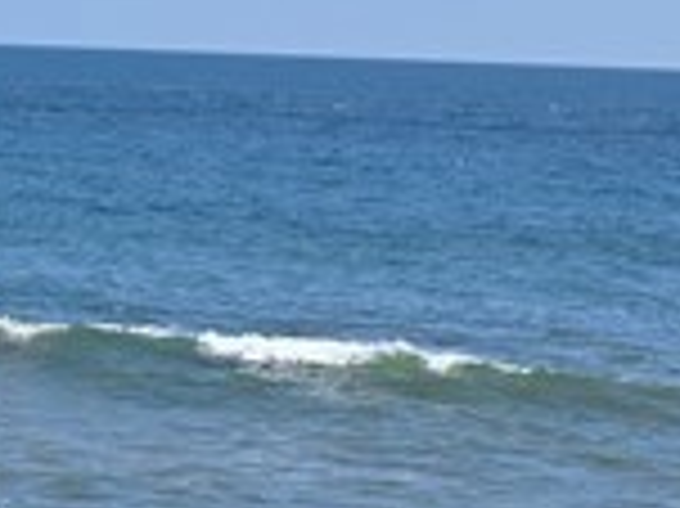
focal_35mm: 156
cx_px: -856
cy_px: 1403
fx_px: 3062
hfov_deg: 11.0
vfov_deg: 8.3
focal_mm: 6.3
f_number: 1.7
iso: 12
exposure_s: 1/952
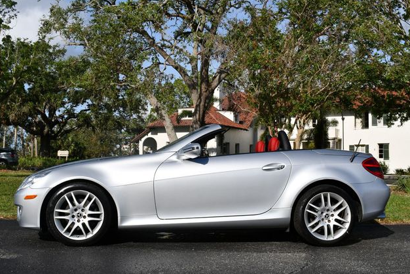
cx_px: 206
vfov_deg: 29.9
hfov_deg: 43.6
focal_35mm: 45
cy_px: 138
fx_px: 513
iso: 100
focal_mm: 22
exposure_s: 1/400
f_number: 10
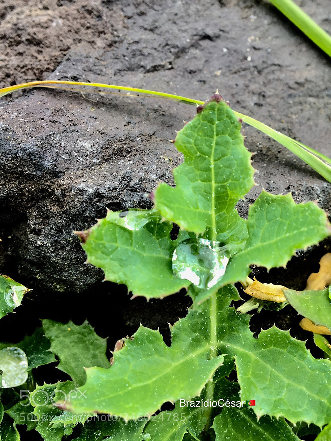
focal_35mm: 38
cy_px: 157
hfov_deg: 37.4
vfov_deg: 48.4
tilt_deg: -53.5
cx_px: 214
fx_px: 484
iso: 25
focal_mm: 4.15
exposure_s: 1/100
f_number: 2.2
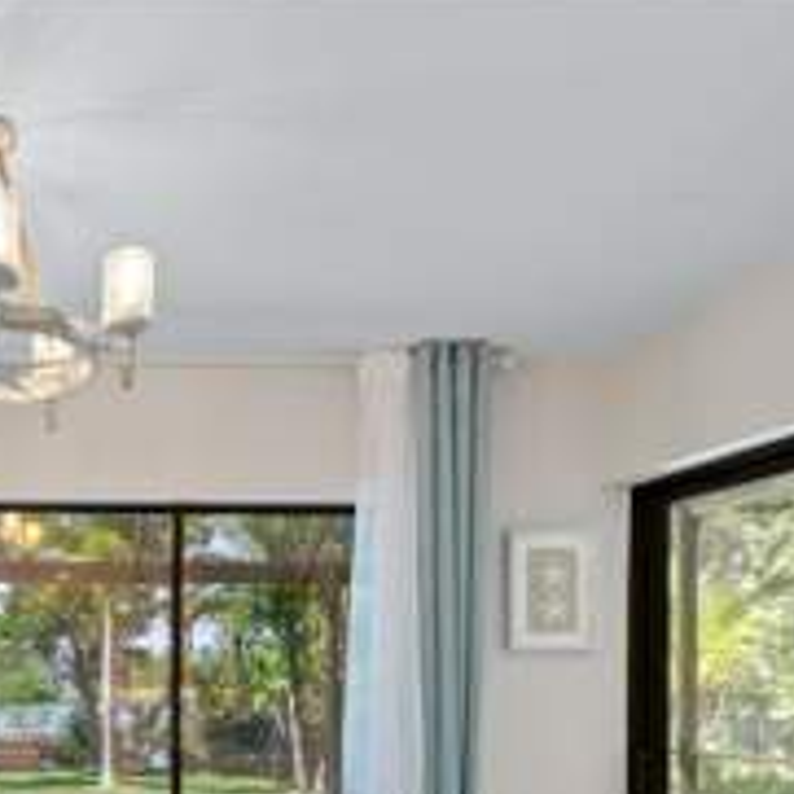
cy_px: 684
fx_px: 934
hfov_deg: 39.6
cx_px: -31
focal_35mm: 36
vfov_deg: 42.9
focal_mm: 16
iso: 400
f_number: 8
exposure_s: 1/50
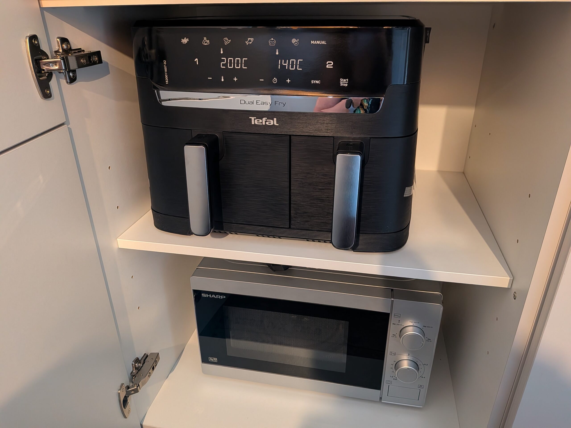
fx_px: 396
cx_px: 286
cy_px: 214
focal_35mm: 24
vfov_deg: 56.8
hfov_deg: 71.6
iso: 531
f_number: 1.7
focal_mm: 4.53
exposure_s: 1/16.7
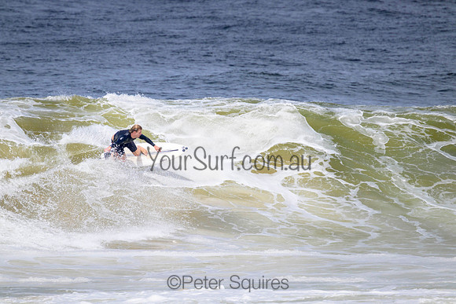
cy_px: 152
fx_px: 10135
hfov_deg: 2.6
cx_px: 228
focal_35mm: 800
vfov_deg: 1.7
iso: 640
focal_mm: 800
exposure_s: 1/2000
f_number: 11
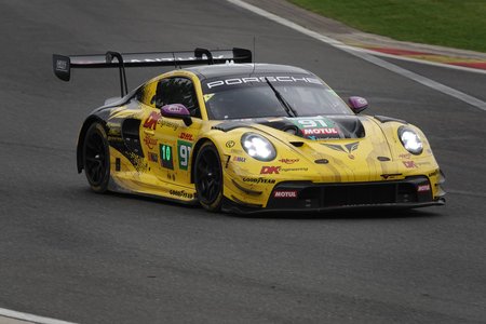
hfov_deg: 4.9
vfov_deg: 3.2
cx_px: 243
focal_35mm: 424
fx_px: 5724
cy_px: 162
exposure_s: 1/800
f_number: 4
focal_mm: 155.41
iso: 125
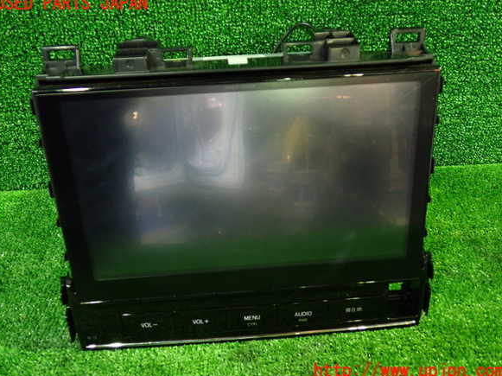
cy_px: 188
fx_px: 449
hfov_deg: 58.4
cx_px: 250
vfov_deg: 45.4
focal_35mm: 31
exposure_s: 1/30
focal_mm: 5.4
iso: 800
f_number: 2.3
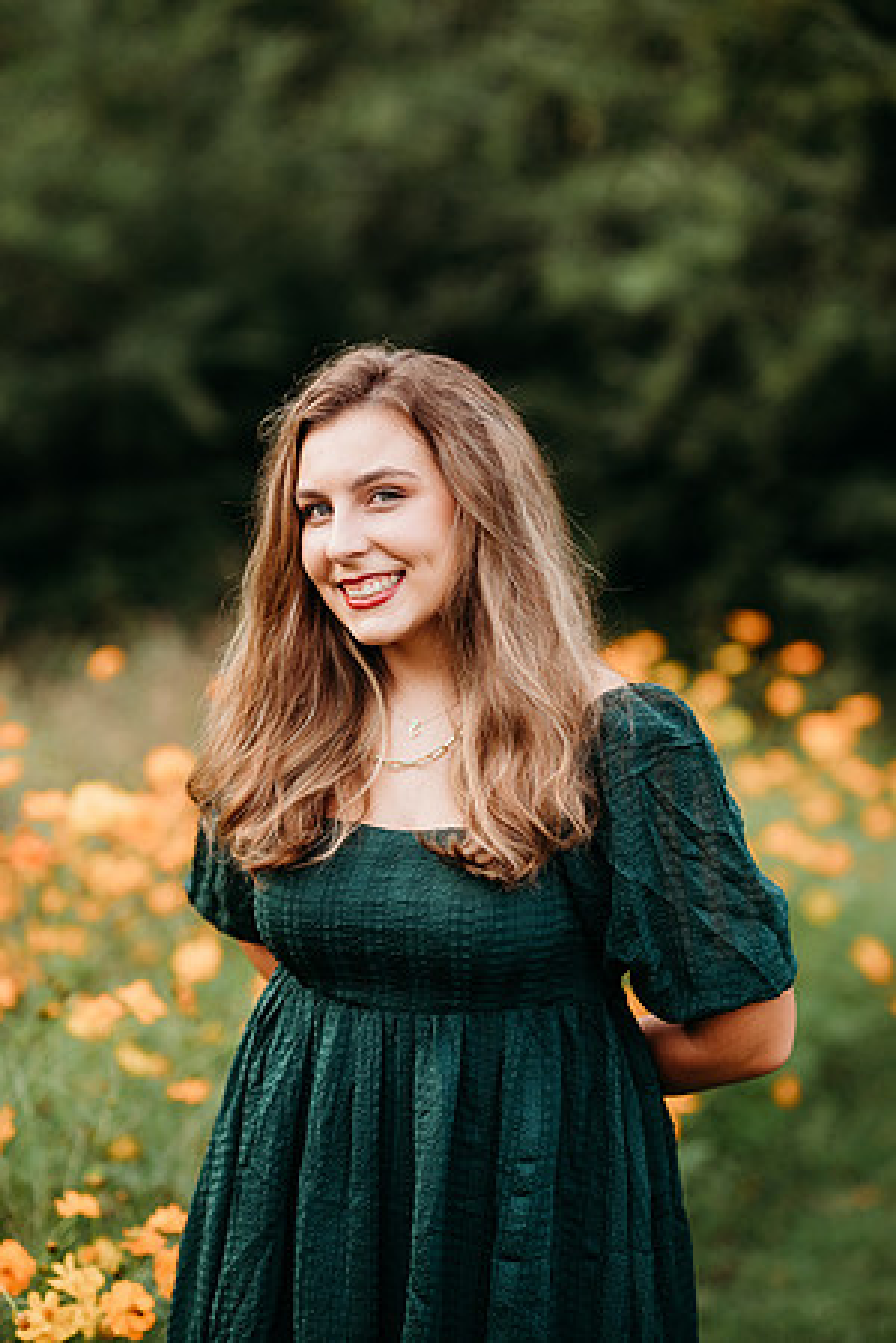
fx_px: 3173
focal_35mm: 85
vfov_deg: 23.9
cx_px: 448
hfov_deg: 16.1
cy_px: 672
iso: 100
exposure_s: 1/500
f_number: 2.2
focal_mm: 85
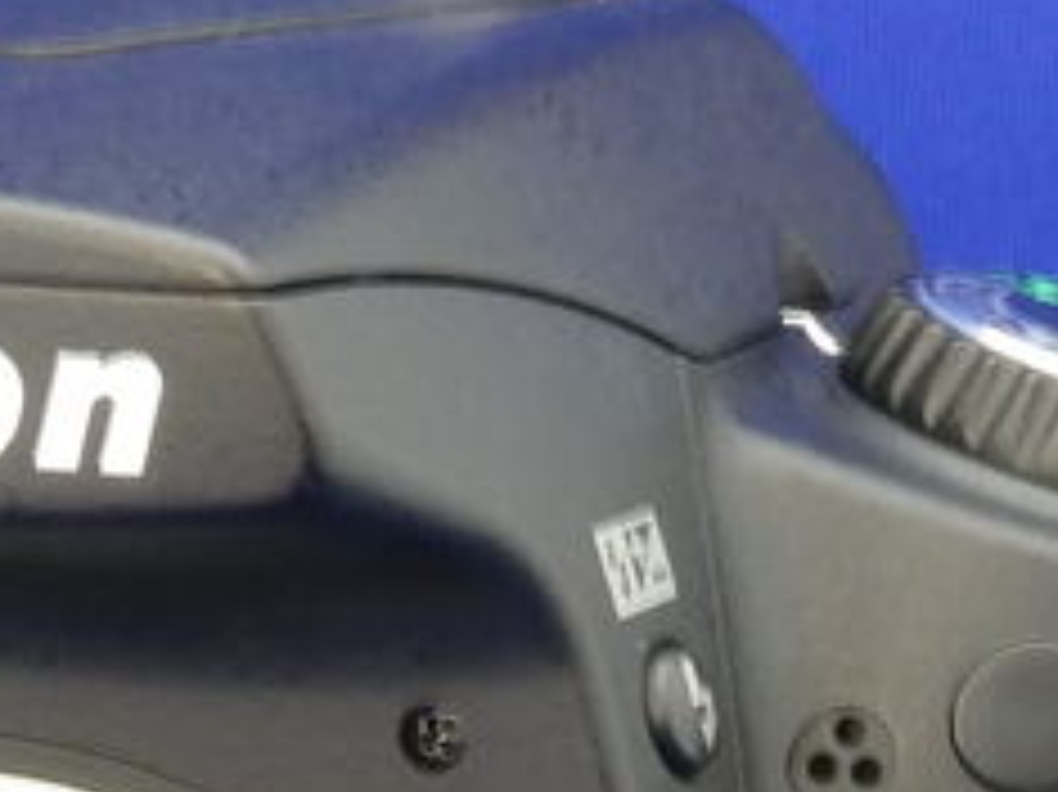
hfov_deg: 10.9
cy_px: 1143
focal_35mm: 179
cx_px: -122
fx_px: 5468
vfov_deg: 8.1
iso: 200
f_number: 8
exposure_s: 1
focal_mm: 6.3
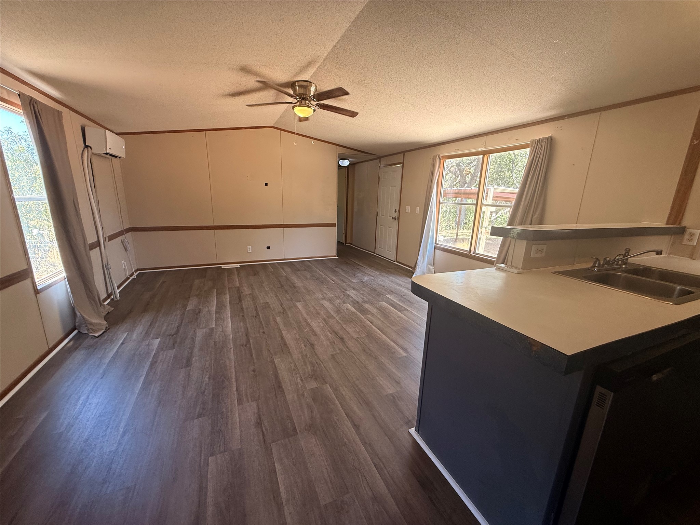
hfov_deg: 102.1
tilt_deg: -12.8
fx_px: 283
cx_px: 350
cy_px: 262
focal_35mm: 14
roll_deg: -1.7
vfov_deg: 85.7
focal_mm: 2.22
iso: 125
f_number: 2.2
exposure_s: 1/99
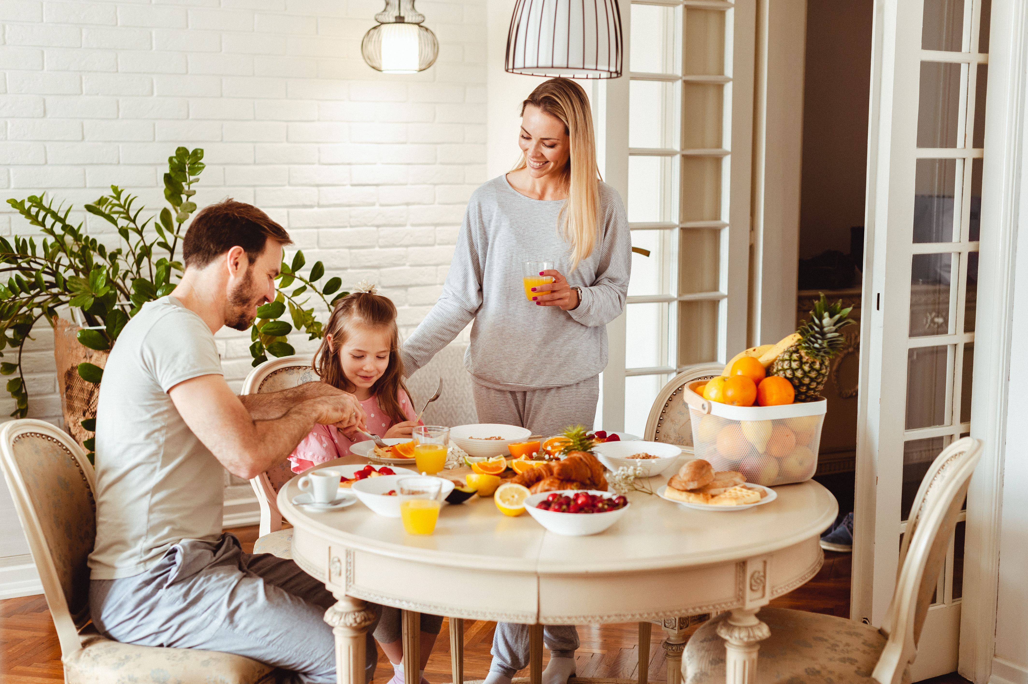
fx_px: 1427
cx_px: 514
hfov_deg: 39.6
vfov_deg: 27.0
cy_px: 342
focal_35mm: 50
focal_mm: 50
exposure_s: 1/250
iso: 800
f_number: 2.8
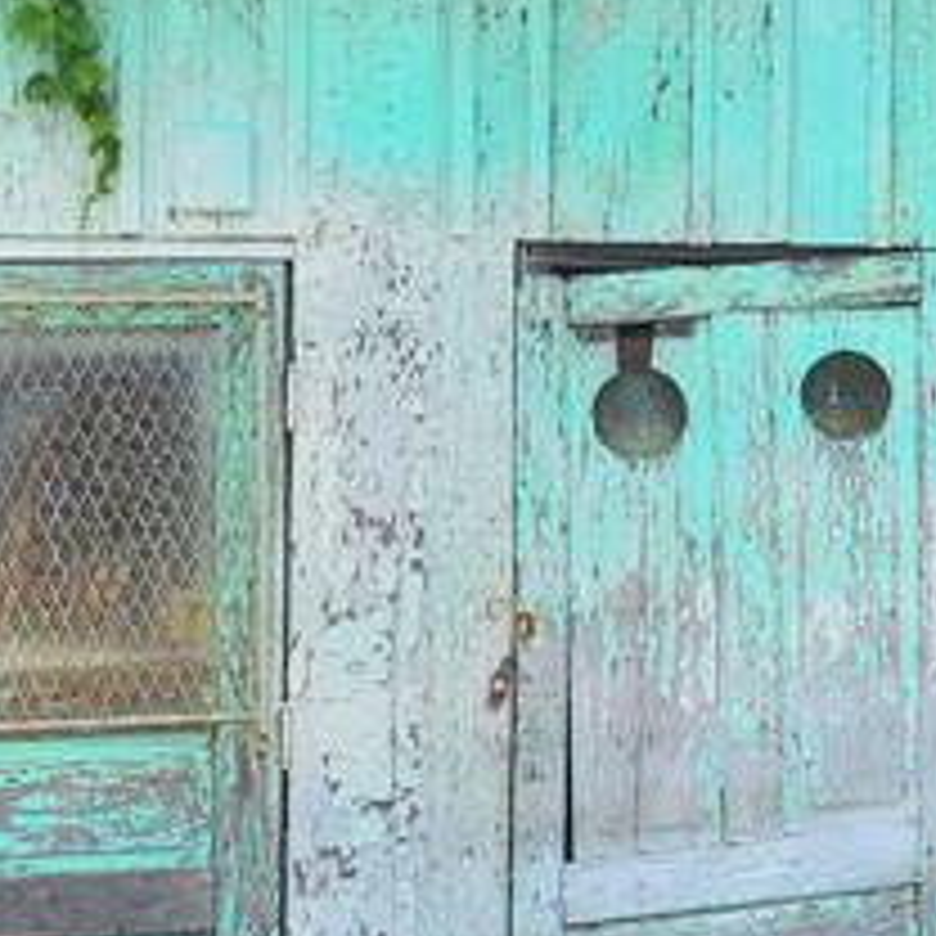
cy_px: 338
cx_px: 1359
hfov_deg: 16.1
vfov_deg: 17.4
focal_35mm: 100
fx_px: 3059
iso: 12
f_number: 1.8
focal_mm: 6.4
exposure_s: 1/1667
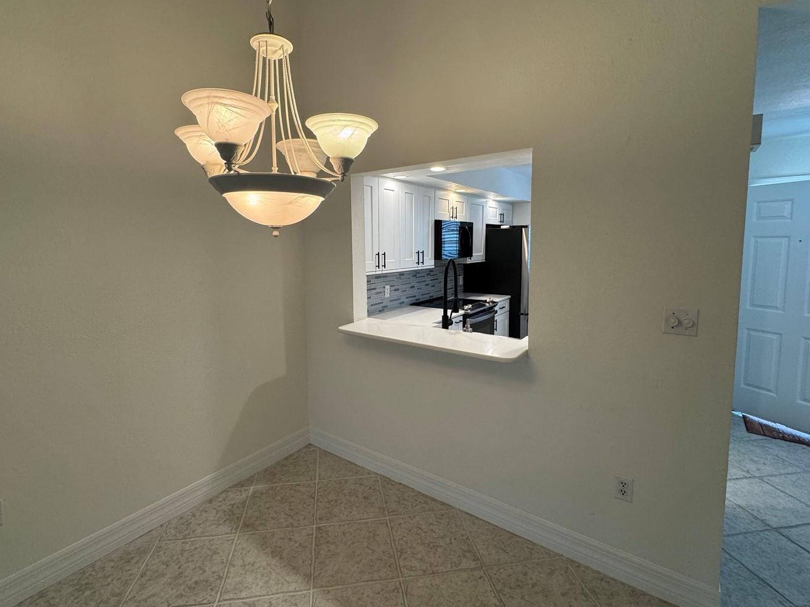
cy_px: 276
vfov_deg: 74.6
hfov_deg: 91.0
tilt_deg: -5.4
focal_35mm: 17
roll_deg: -0.7
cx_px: 385
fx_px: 398
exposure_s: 1/120
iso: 160
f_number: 2.2
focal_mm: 2.22
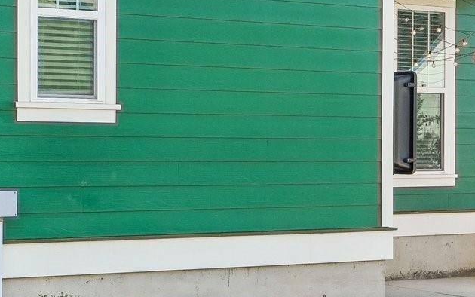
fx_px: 1254
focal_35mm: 97
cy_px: 76
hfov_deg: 21.2
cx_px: 109
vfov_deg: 13.5
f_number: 8
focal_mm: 19.5
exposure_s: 1/45
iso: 100
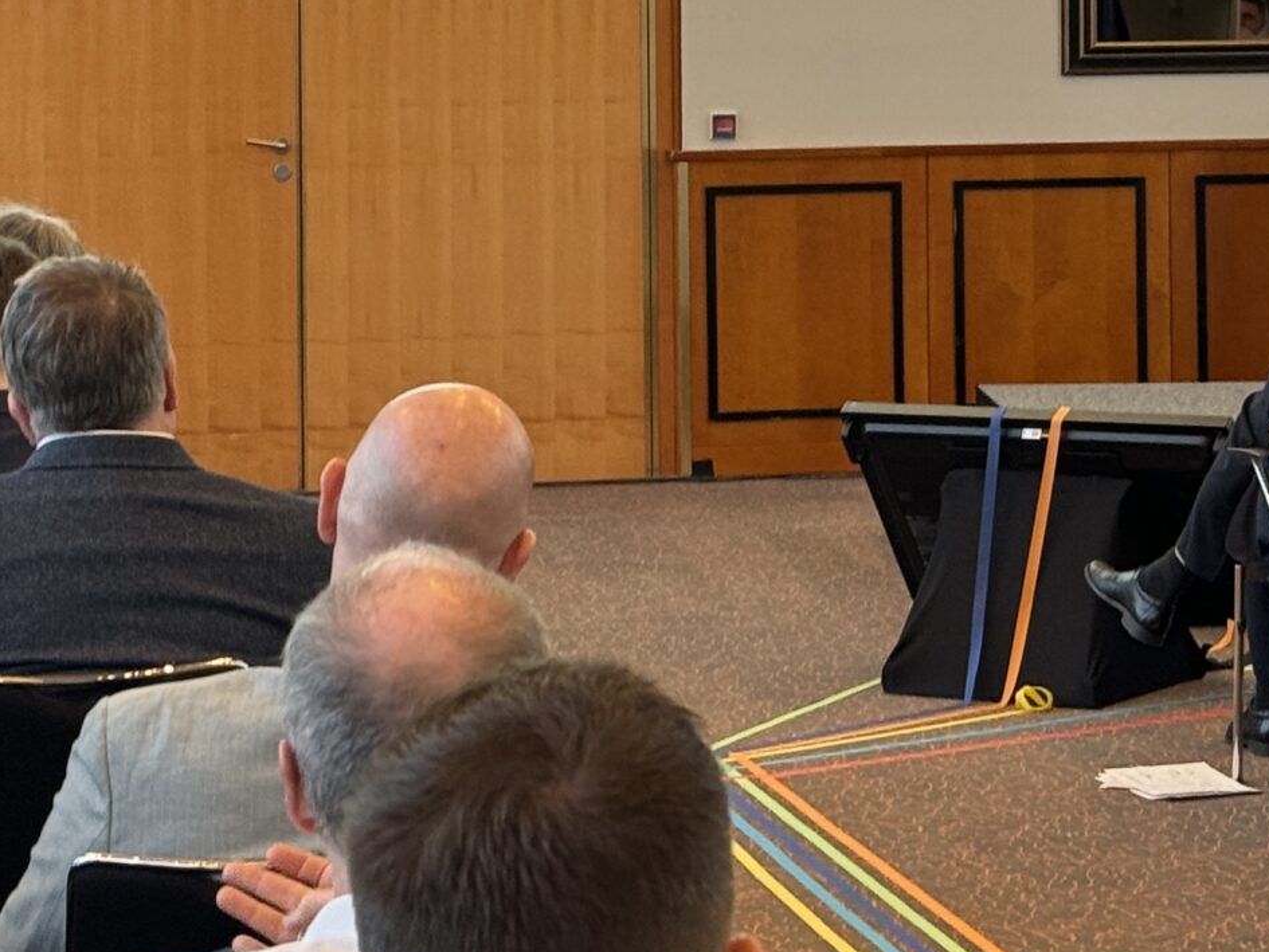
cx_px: 901
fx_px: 4766
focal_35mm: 130
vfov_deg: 11.3
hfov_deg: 15.1
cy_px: -67
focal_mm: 6.86
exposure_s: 1/50
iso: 125
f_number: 1.78
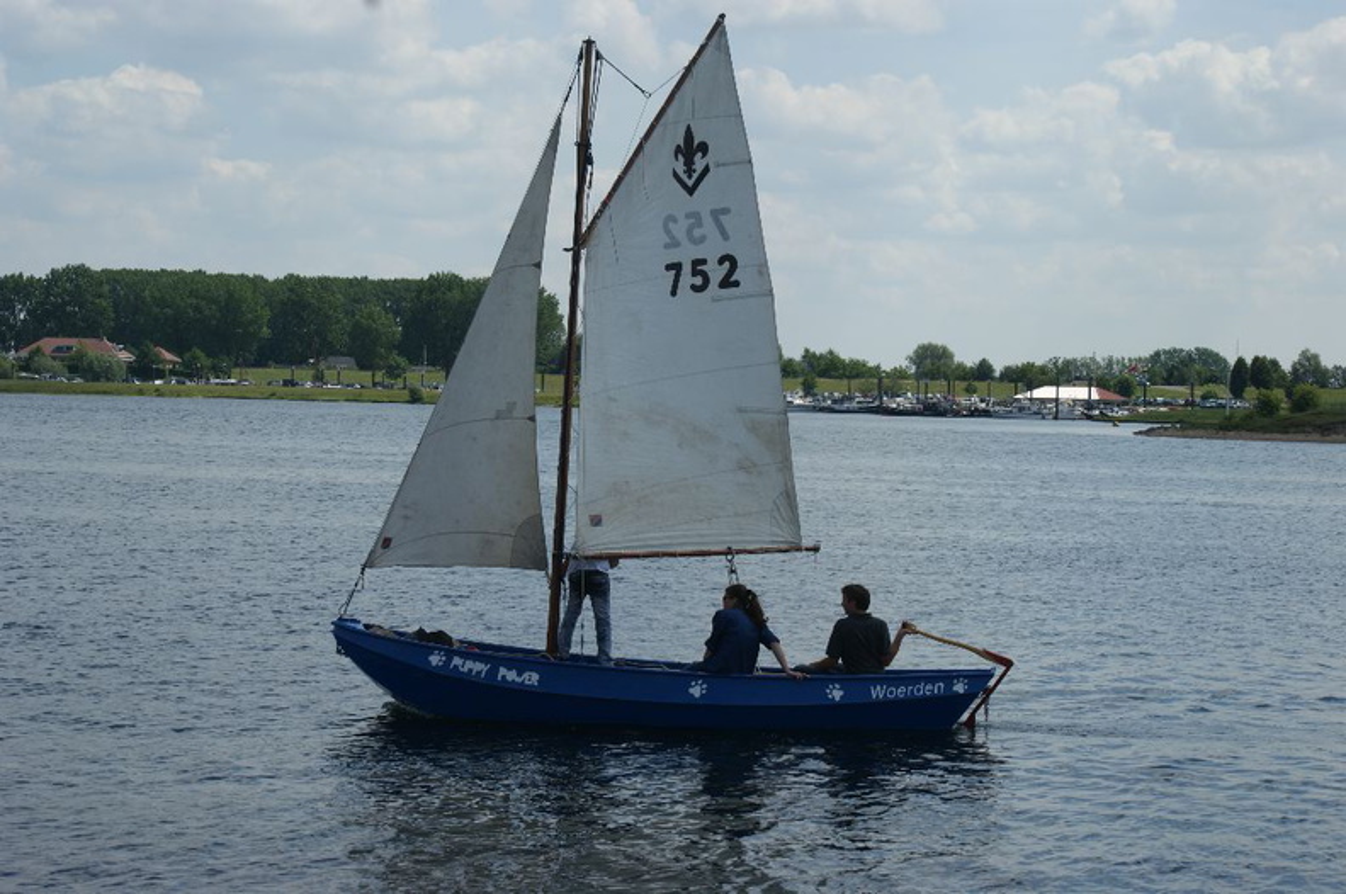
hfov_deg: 24.6
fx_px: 3081
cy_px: 447
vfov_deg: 16.5
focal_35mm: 82
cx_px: 673
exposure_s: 1/250
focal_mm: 55
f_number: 11
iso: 100
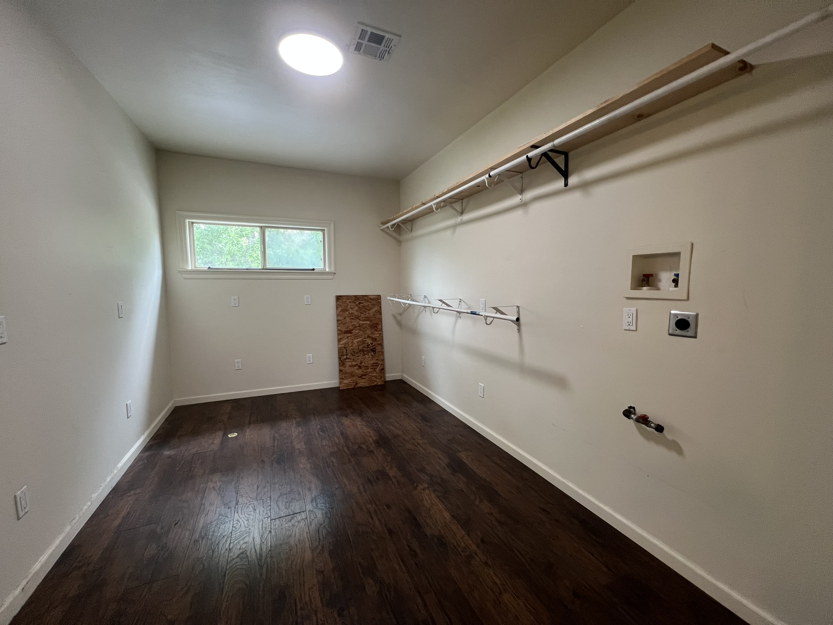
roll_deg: -0.4
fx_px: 313
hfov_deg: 106.2
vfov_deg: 89.9
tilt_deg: -5.5
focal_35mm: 13
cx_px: 416
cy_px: 312
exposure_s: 1/60
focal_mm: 1.57
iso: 160
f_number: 1.8
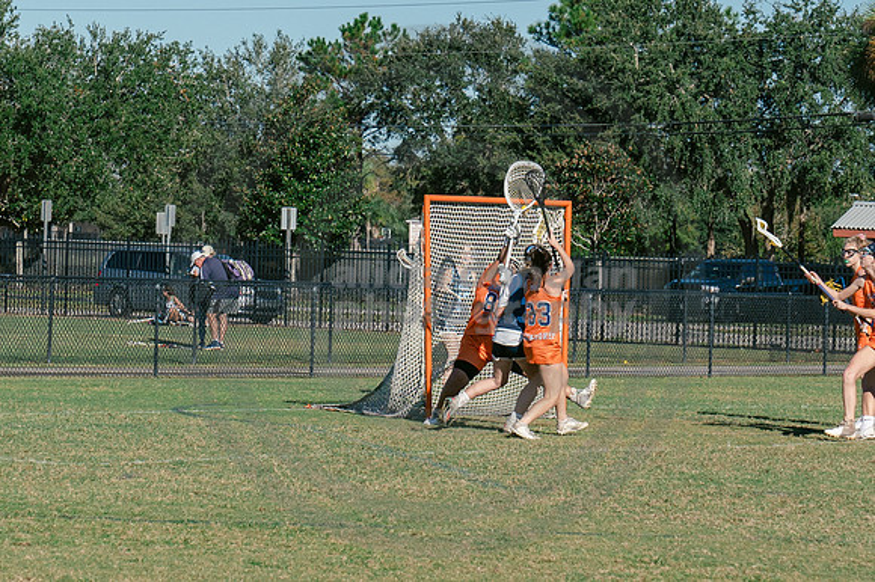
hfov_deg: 11.5
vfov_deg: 7.7
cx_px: 380
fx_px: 4331
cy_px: 241
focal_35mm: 178
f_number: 5.6
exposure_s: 1/1600
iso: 250
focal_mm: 70
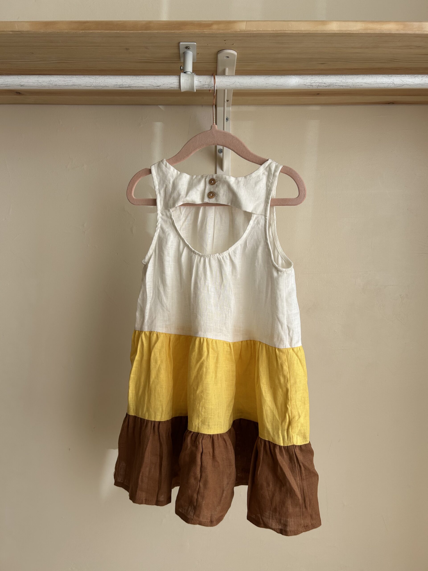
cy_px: 286
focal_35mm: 26
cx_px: 214
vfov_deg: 67.3
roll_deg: -0.5
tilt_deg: -4.9
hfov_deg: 53.1
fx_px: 429
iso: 50
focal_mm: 5.7
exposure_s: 1/509
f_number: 1.5
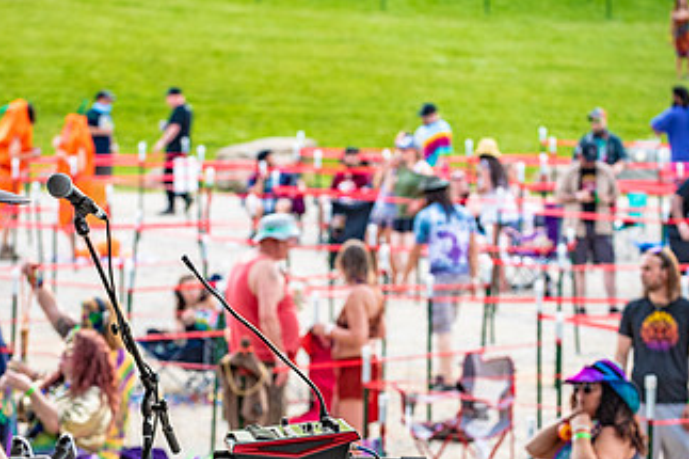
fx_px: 4629
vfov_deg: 5.7
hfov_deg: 8.5
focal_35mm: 242
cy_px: 297
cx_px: 388
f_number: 5.6
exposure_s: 1/320
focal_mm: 110
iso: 800
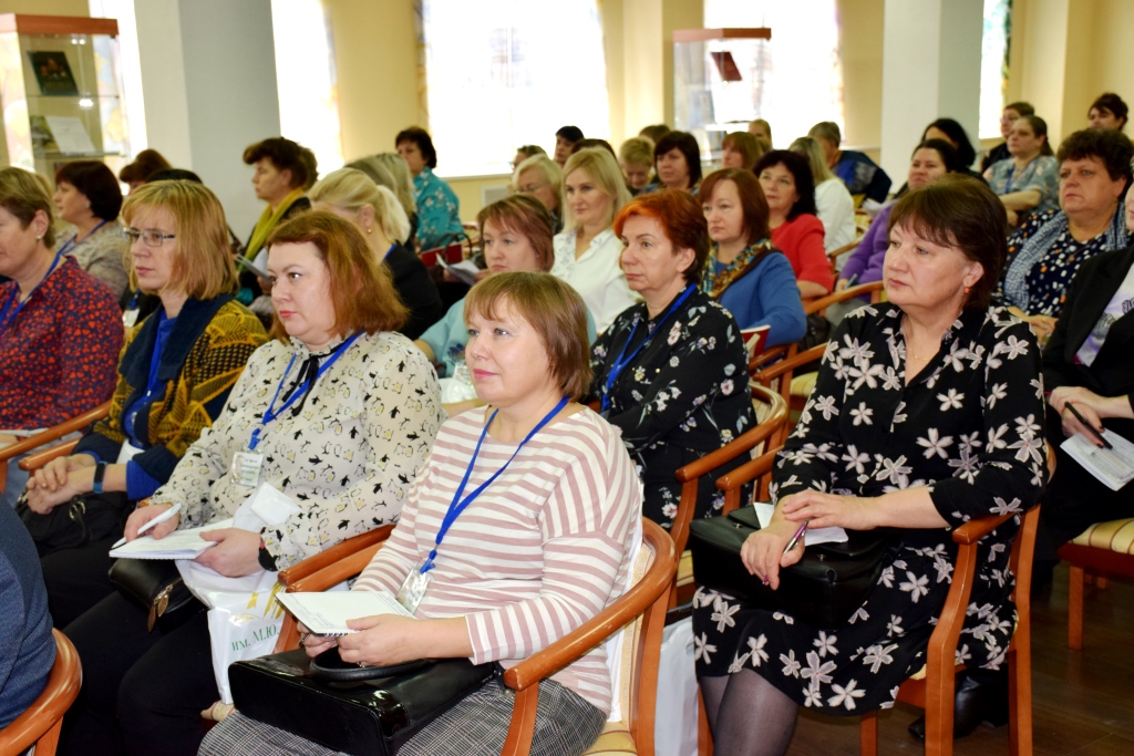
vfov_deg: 26.5
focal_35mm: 51
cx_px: 567
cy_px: 378
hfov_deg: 38.9
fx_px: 1607
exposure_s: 1/100
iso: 800
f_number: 5
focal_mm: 34
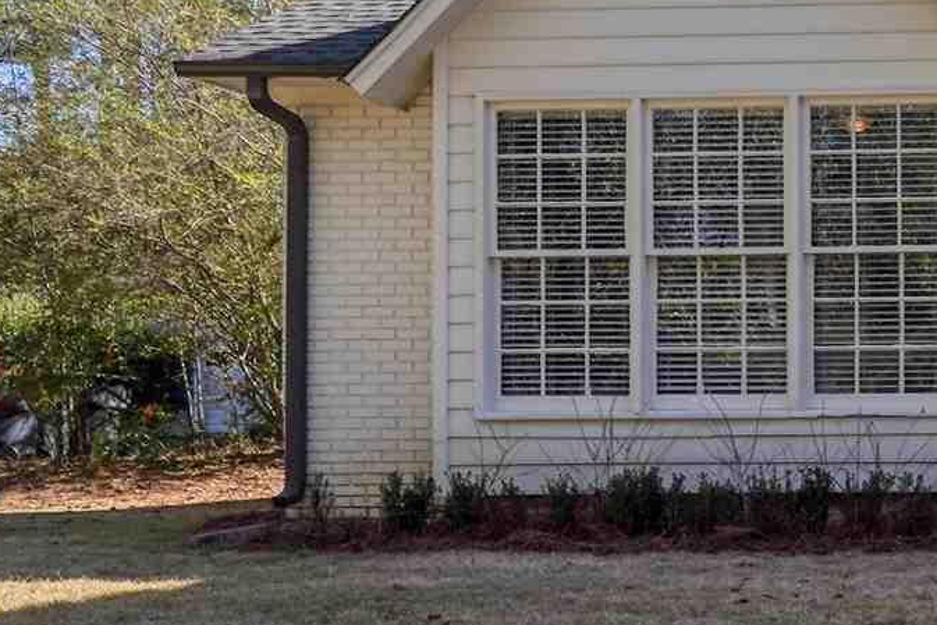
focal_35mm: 73
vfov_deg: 18.6
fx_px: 1900
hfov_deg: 23.0
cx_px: 1363
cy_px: 454
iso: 125
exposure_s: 1/400
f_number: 7.1
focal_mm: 16
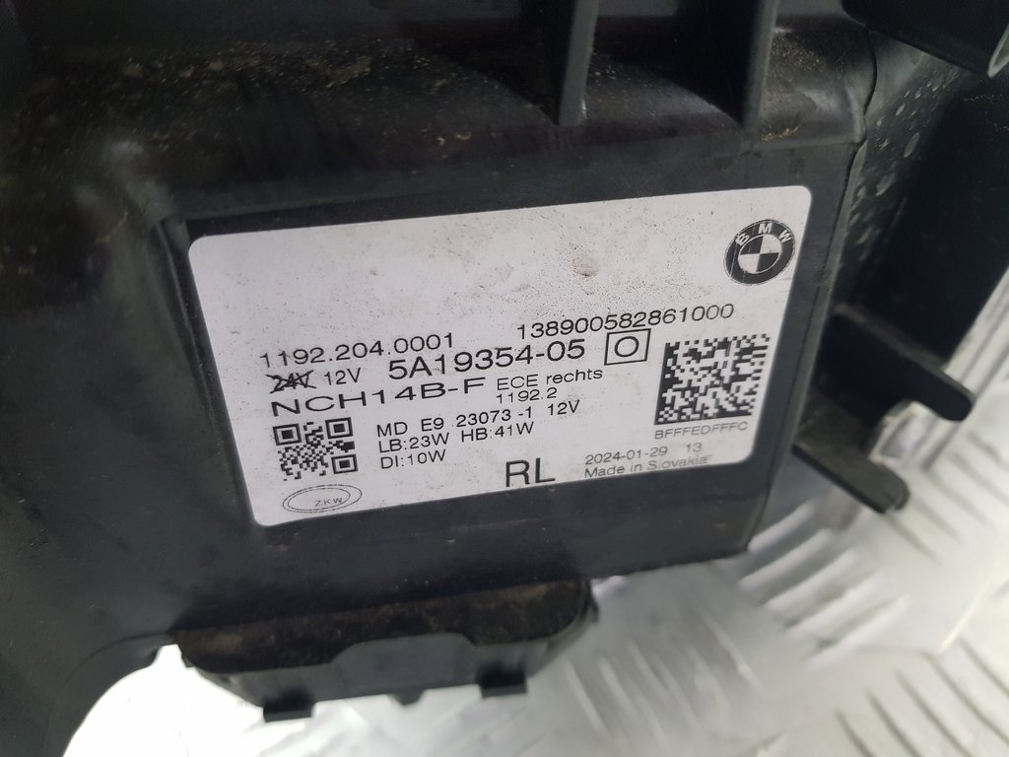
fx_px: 758
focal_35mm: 26
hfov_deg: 67.3
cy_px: 378
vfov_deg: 53.1
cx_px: 504
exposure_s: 1/100
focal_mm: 4.2
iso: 250
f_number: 1.7
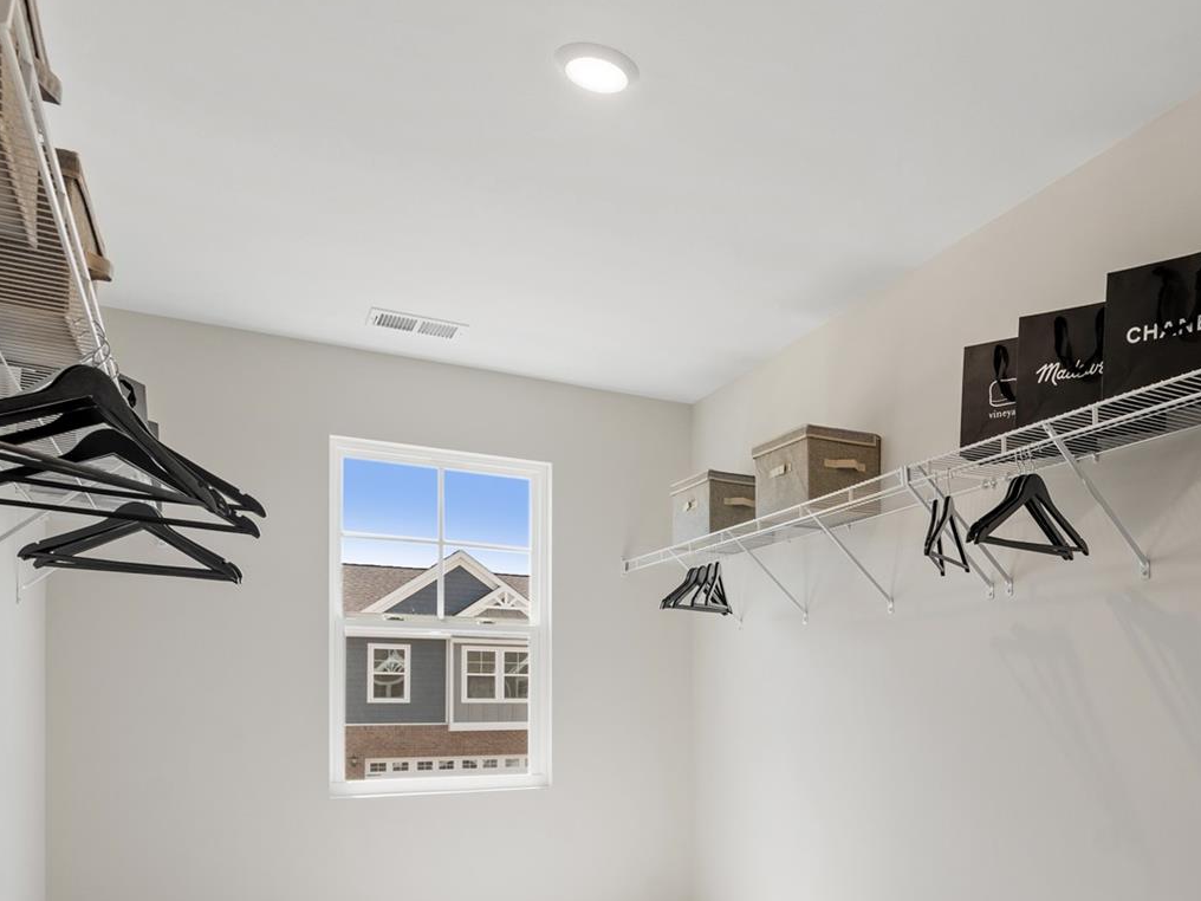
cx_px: 980
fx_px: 1076
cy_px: 699
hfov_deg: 54.0
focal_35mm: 31
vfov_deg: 43.6
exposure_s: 1/4
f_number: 7.1
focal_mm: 16
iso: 250
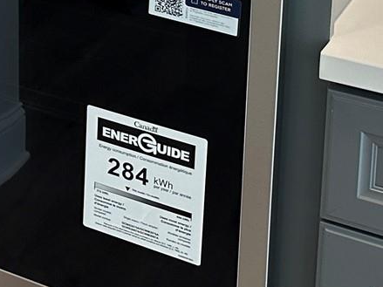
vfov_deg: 11.9
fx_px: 1239
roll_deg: +0.7
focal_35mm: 112
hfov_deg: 16.0
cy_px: -272
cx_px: -203
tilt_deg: -9.8
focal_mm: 6.86
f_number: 1.78
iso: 100
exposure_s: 1/120
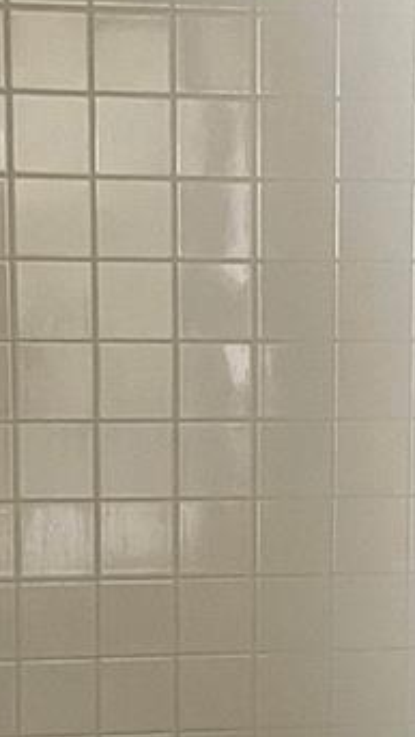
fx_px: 1936
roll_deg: -0.7
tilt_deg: -7.1
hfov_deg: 12.2
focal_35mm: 99
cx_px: 327
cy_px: 537
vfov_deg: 21.4
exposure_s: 1/30
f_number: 1.6
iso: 800
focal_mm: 4.2
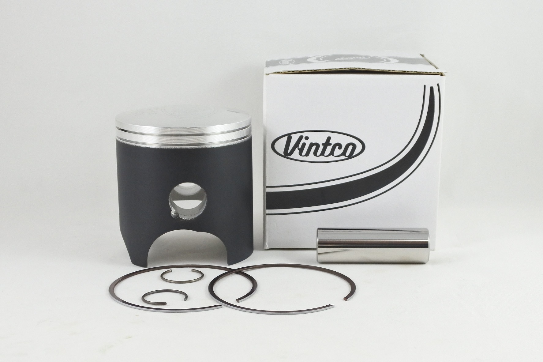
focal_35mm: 42
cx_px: 272
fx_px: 633
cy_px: 181
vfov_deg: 31.9
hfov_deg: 46.4
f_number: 4.2
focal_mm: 15.7
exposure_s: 1/125
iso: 560
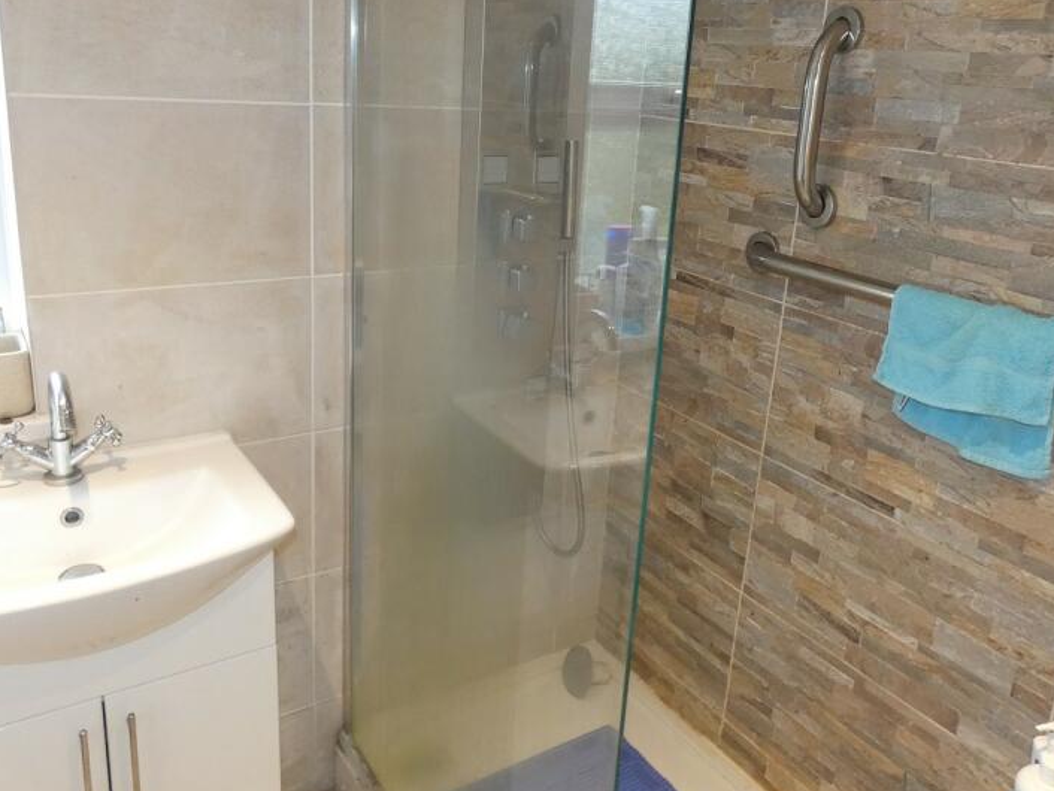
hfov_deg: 61.6
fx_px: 883
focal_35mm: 29
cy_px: 327
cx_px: 543
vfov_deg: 48.0
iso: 320
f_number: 2.8
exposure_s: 1/60
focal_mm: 3.6
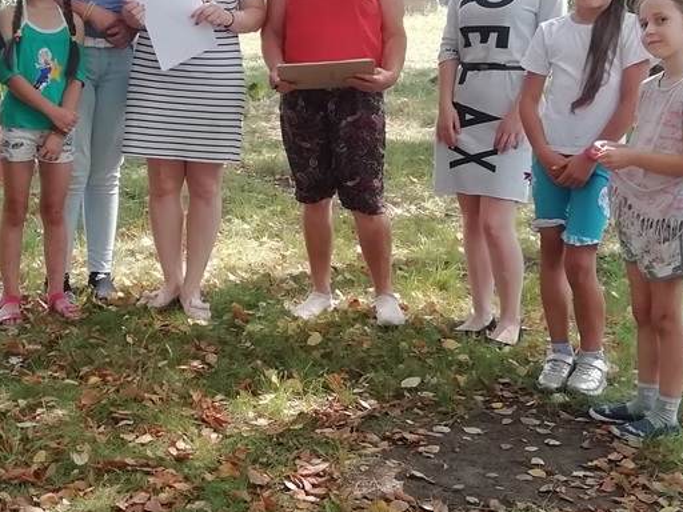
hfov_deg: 27.6
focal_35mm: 70
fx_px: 1381
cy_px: 176
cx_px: 212
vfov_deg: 20.9
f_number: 2.2
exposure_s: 1/229
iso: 50
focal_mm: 3.46
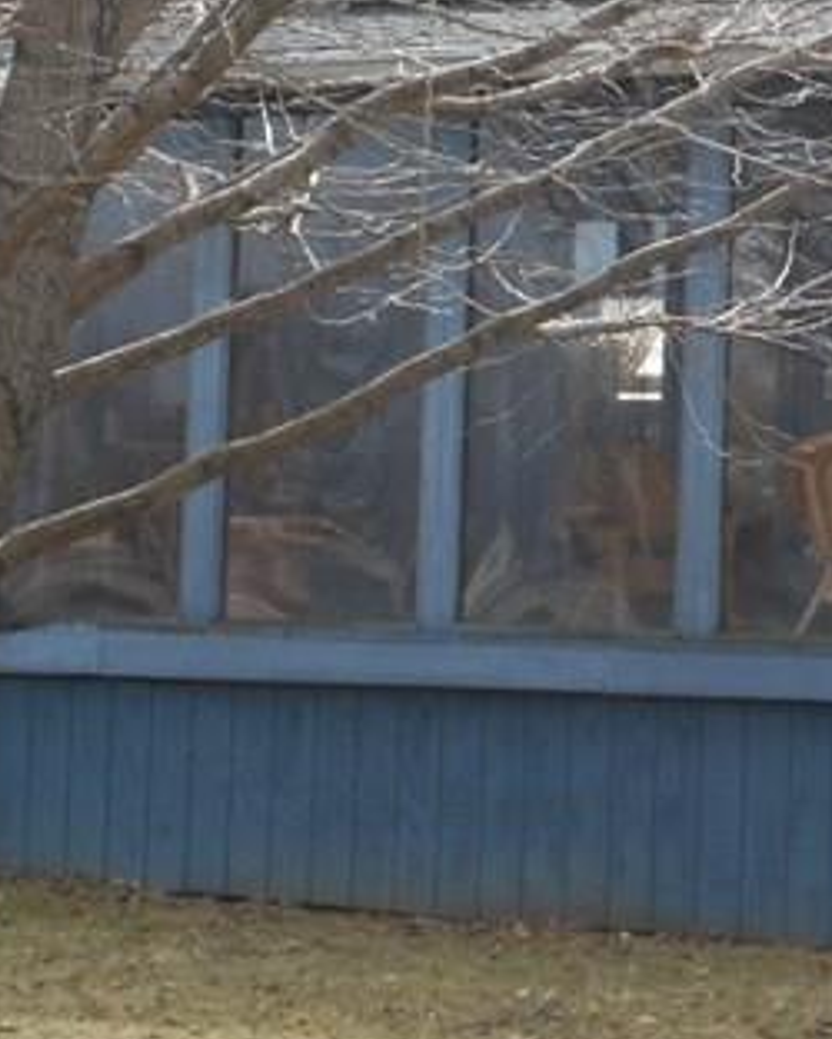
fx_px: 4336
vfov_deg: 13.6
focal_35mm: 141
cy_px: 240
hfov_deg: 10.8
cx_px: 922
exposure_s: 1/160
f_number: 4.7
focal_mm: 7.9
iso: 80
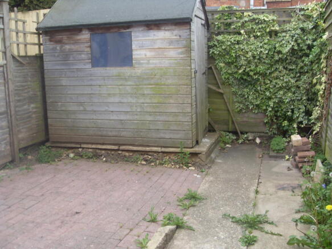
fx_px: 336
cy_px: 124
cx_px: 166
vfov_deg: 40.7
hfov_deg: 52.6
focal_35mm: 35
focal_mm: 6.3
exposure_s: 1/250
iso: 80
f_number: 2.8
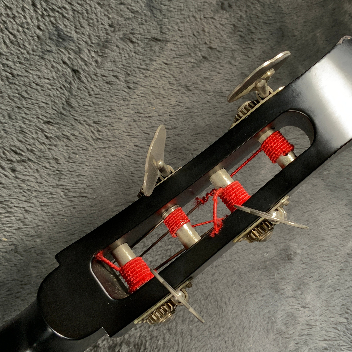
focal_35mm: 44
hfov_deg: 38.2
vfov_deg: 38.3
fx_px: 506
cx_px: 213
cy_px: 187
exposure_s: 1/104
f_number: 1.8
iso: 64
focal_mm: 3
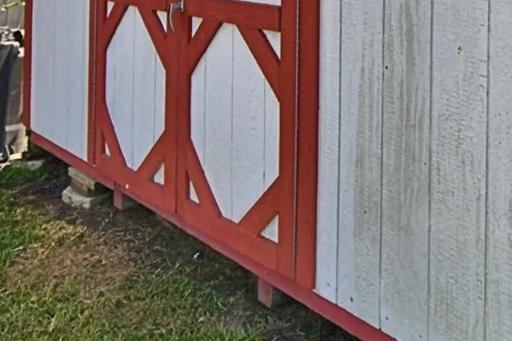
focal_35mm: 44
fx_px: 626
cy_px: -70
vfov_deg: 26.9
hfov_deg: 41.8
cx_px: 438
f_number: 4.5
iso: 100
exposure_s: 1/1250
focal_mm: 10
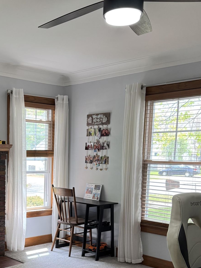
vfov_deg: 39.1
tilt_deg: -9.2
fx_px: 364
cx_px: 39
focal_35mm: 47
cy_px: 208
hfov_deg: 30.1
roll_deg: -1.2
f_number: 1.78
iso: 160
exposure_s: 1/121
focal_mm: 6.76
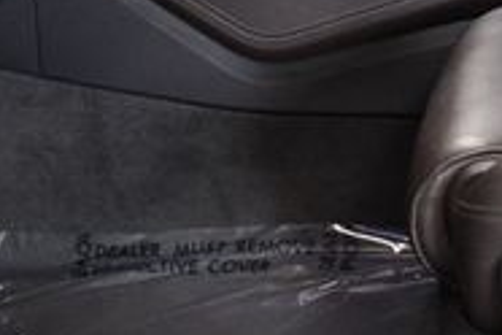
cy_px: -154
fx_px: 1729
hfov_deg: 15.8
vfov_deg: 10.7
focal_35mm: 124
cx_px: 621
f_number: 3.5
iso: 1600
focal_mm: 18
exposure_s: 1/125
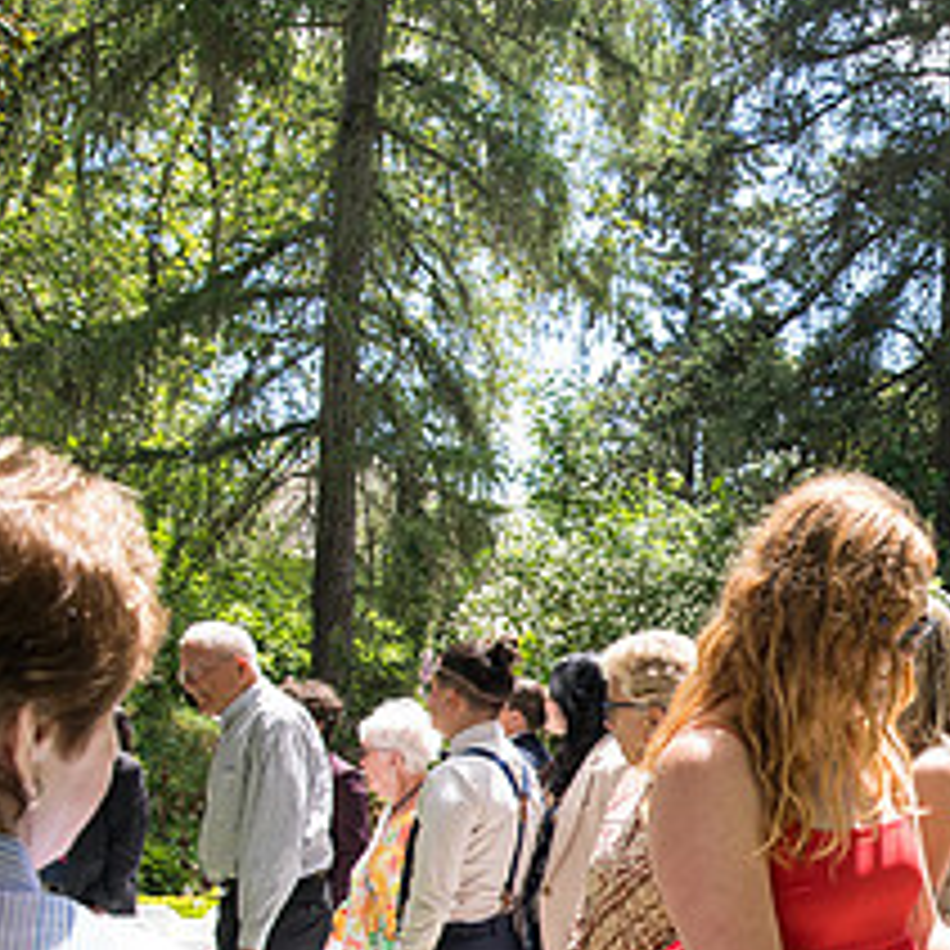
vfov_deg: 29.6
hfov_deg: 28.3
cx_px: 1000
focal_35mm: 56
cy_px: 804
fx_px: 1739
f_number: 5
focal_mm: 24
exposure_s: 1/400
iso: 400
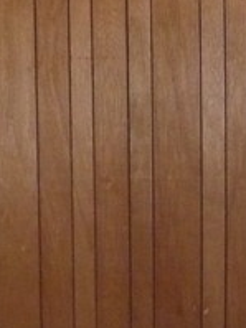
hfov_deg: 12.4
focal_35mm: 119
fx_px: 1129
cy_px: 218
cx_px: 66
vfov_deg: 16.5
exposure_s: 1/30
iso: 500
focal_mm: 6.1
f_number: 2.8
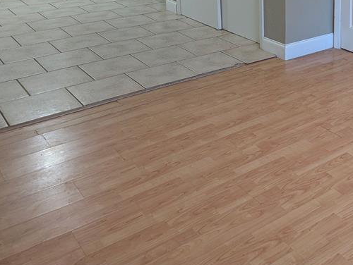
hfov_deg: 36.2
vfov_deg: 28.0
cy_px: 4
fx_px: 500
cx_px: 325
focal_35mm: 49
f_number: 1.85
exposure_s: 1/30
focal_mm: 6.81
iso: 110
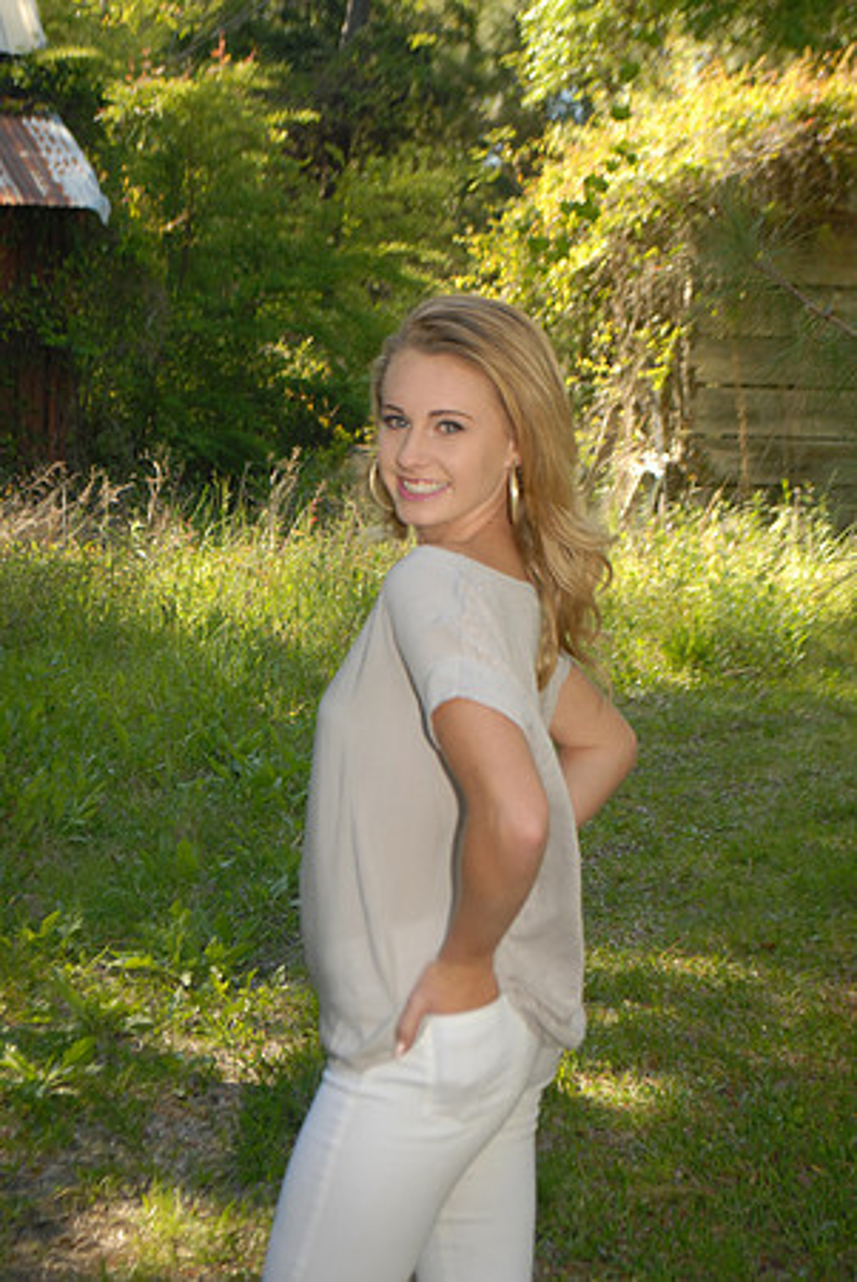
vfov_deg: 24.6
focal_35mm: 82
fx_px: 2939
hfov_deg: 16.6
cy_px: 641
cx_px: 428
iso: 400
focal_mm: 55
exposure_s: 1/180
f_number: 6.3
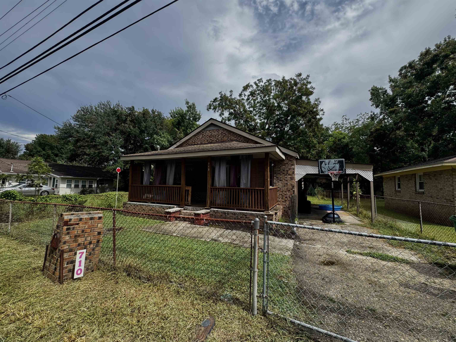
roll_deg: -0.4
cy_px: 171
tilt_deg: +3.5
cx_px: 228
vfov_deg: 85.7
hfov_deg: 102.1
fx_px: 184
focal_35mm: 14
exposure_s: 1/756
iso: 40
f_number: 2.2
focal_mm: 2.22
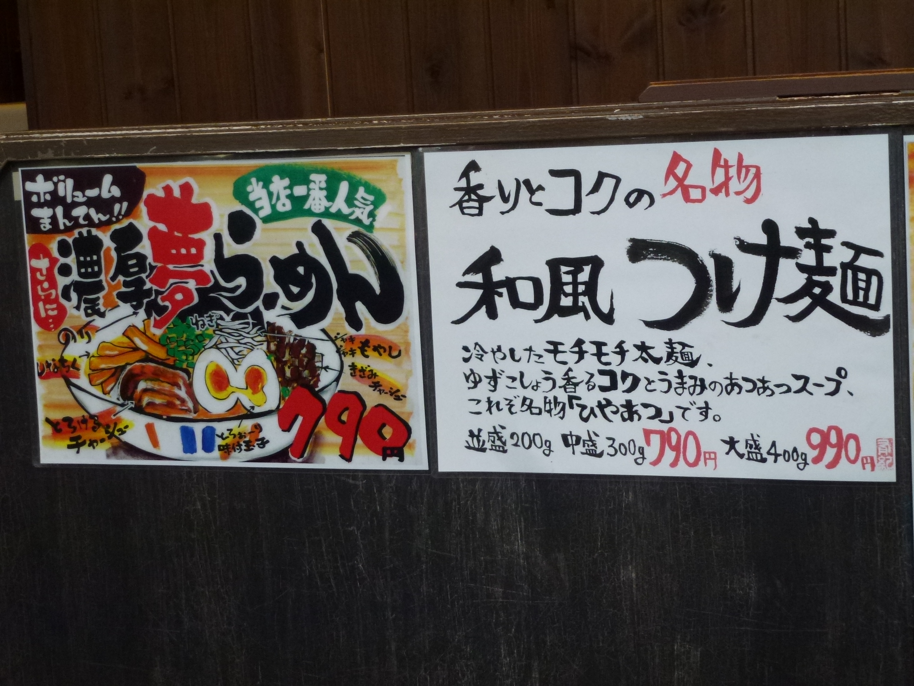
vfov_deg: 20.7
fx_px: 1875
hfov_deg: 27.4
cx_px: 457
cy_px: 343
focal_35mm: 71
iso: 400
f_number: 4.7
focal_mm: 12.7
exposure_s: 1/60
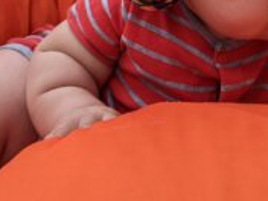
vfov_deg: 16.9
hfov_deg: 23.7
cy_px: -64
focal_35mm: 82
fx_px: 635
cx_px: 184
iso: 21
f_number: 1.85
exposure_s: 1/468
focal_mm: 6.81
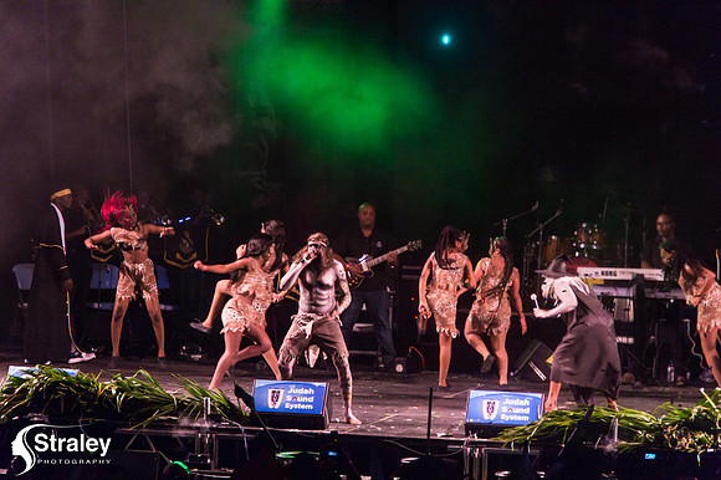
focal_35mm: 280
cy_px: 240
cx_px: 360
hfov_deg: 7.4
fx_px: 5604
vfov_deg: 4.9
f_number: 5.6
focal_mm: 280
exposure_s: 1/200
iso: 3200
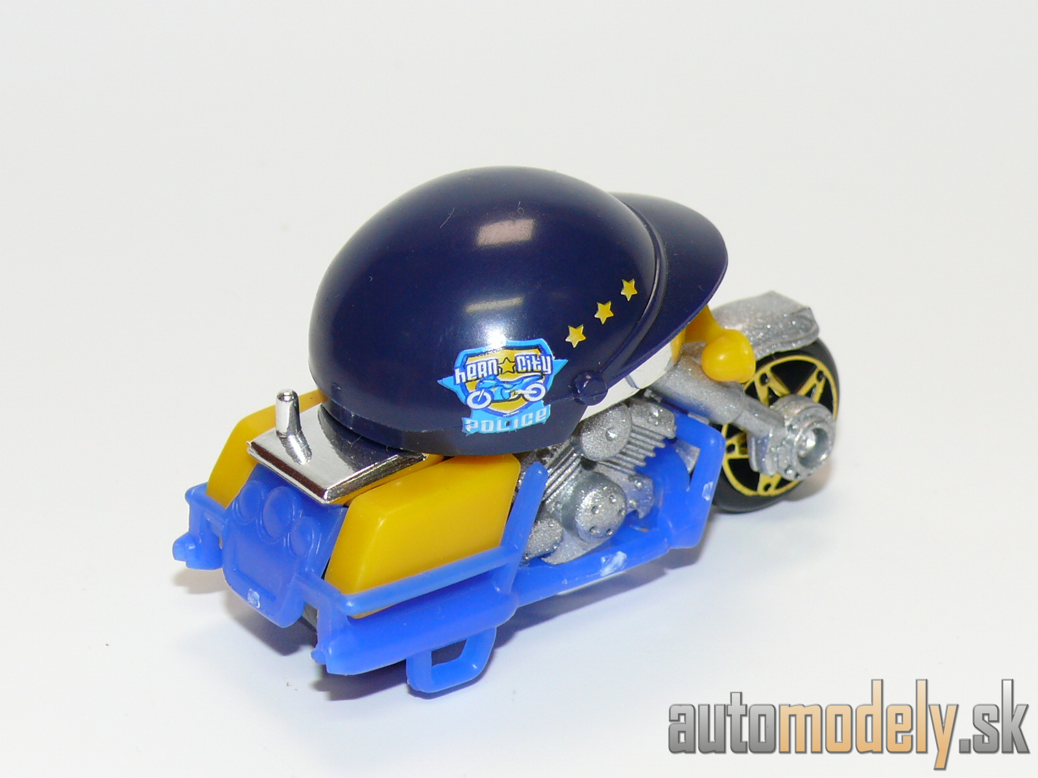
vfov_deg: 13.5
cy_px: 389
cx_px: 519
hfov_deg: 17.9
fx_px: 3298
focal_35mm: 110
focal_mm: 13.9
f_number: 4
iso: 100
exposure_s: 1/30
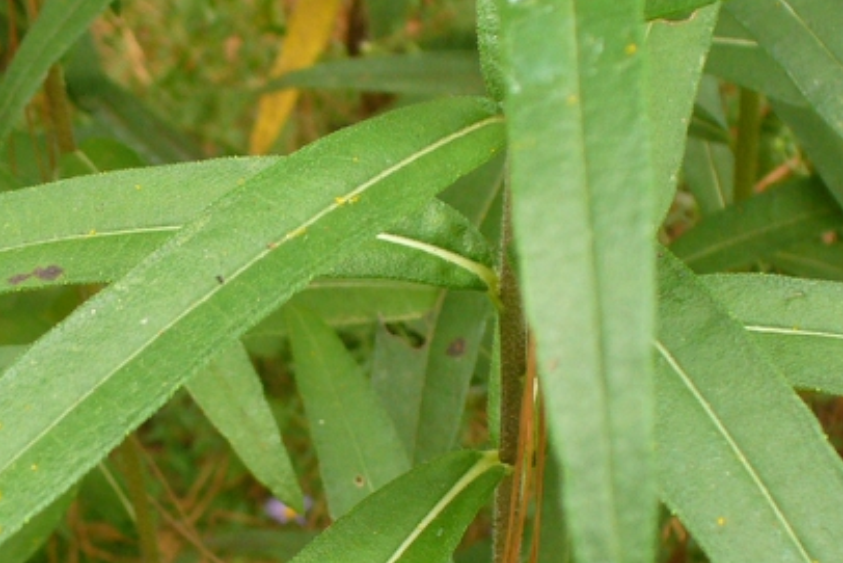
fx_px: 2272
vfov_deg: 14.0
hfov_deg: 21.0
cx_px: 473
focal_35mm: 97
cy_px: 488
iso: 100
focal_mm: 6.1
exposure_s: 1/60
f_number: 2.8
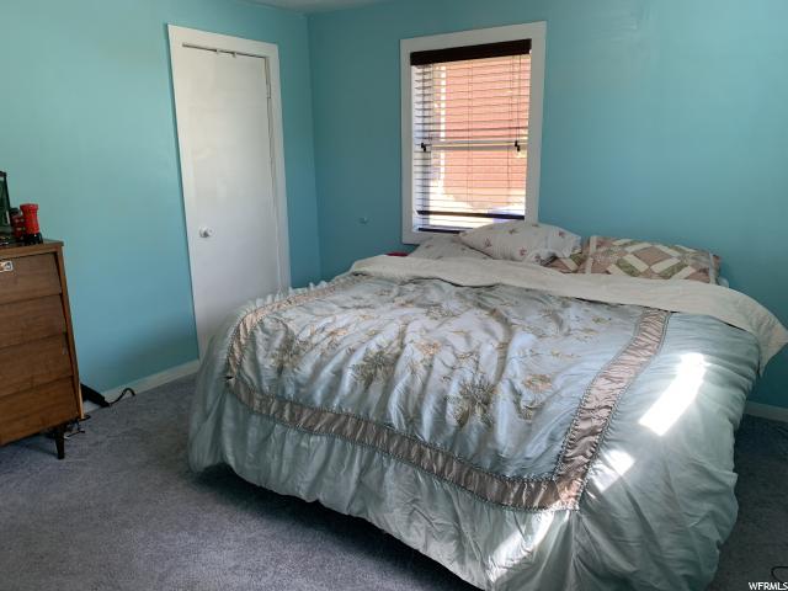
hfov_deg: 67.3
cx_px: 394
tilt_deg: -13.9
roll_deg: +0.5
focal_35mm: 26
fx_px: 592
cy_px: 296
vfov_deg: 53.1
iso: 100
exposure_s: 1/98
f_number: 1.8
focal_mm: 4.25
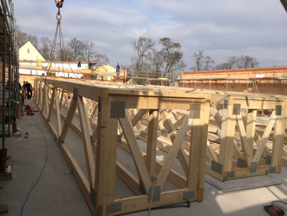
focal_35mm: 29
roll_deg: -1.2
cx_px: 144
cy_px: 108
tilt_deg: -4.7
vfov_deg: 48.2
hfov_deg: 61.7
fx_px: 240
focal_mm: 4.15
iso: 32
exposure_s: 1/1709
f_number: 2.2
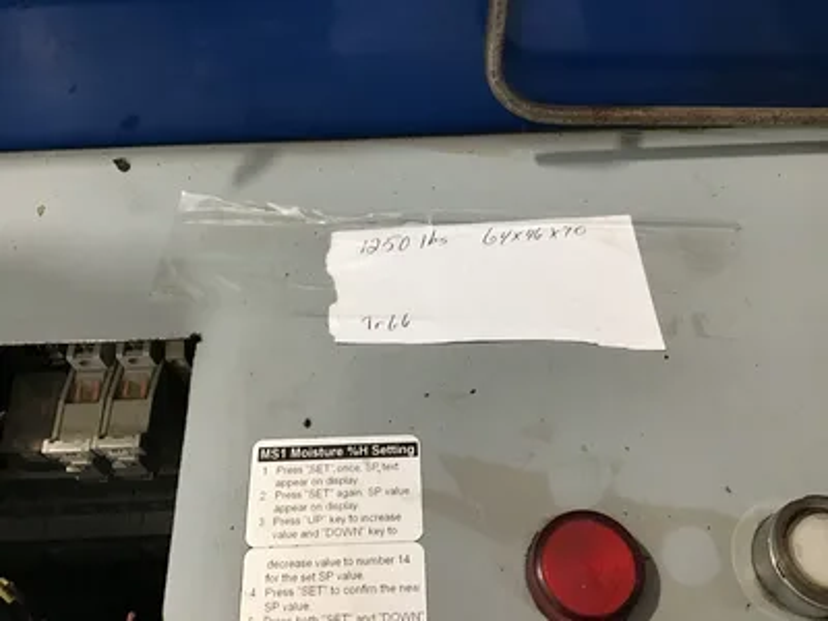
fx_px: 742
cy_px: 310
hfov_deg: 58.4
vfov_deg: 45.4
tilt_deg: -60.3
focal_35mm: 31
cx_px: 414
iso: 100
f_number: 2.4
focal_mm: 3.3
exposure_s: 1/30
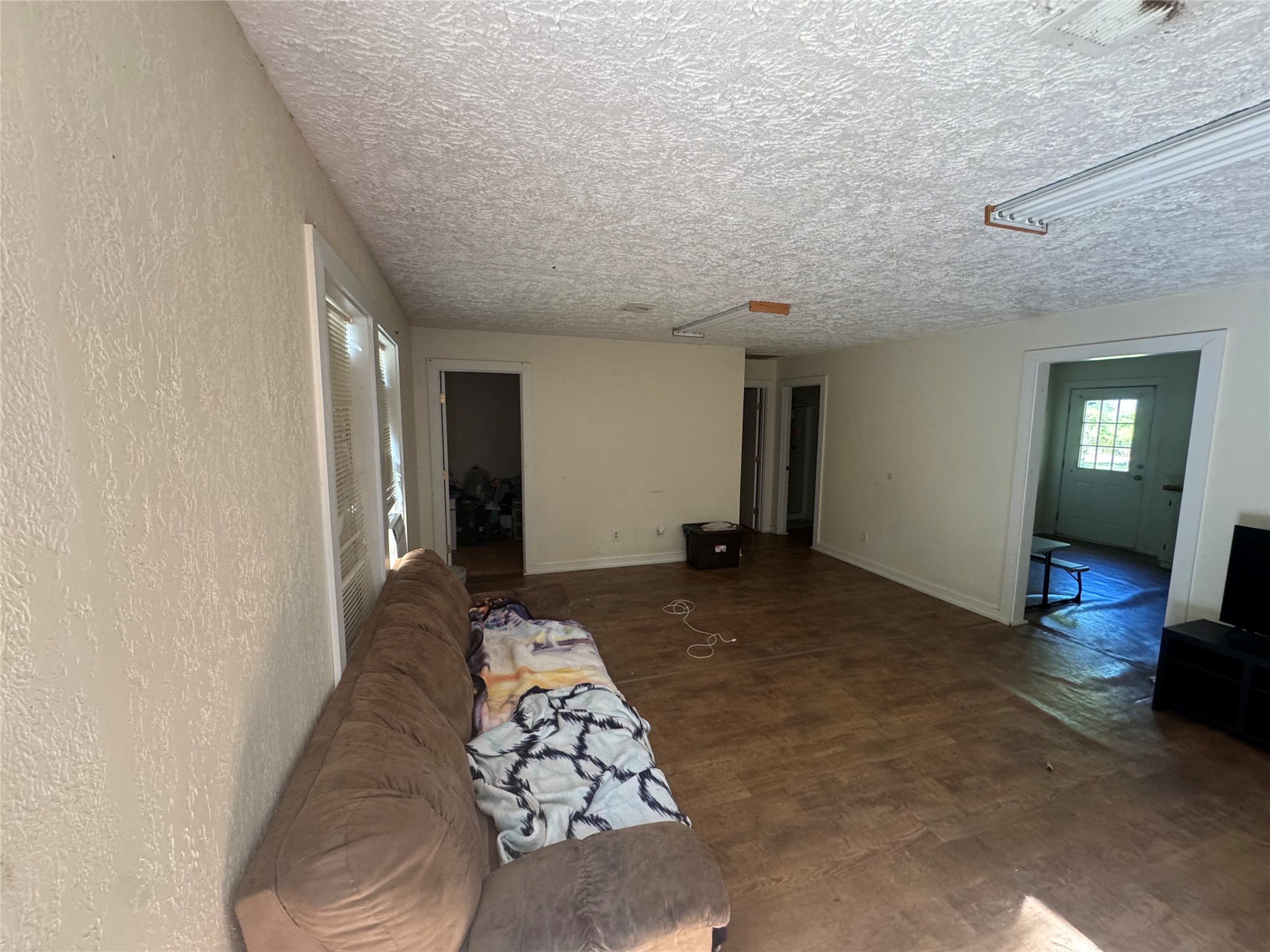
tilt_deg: -7.7
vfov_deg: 85.7
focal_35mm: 14
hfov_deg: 102.1
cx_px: 635
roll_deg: -1.2
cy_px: 476
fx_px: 514
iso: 320
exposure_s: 1/88
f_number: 2.2
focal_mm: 2.22
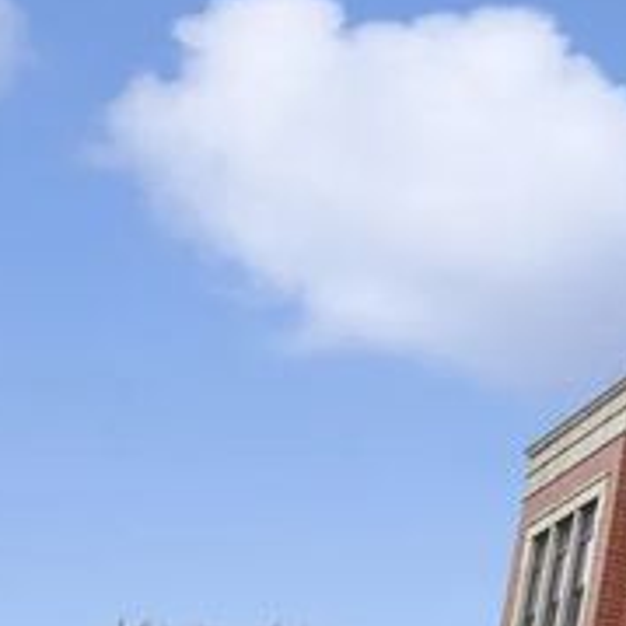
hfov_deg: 12.8
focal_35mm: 78
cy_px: 565
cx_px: 1710
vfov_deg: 21.7
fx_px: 1596
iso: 400
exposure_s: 1/320
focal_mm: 16
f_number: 8
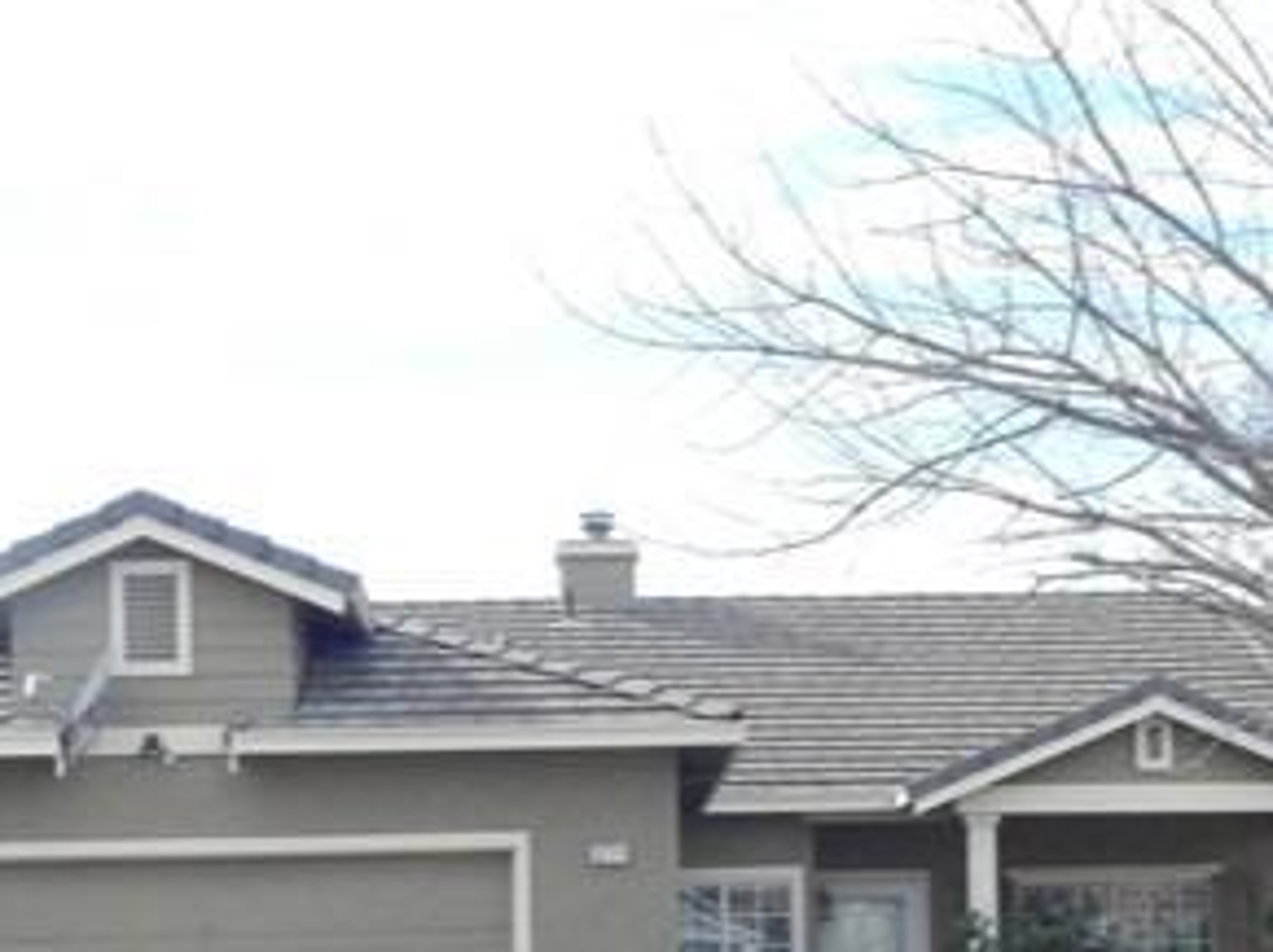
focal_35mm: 95
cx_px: 685
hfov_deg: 20.7
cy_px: 886
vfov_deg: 15.3
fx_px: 3491
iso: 800
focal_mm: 7.7
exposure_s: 1/1500
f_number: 7.1
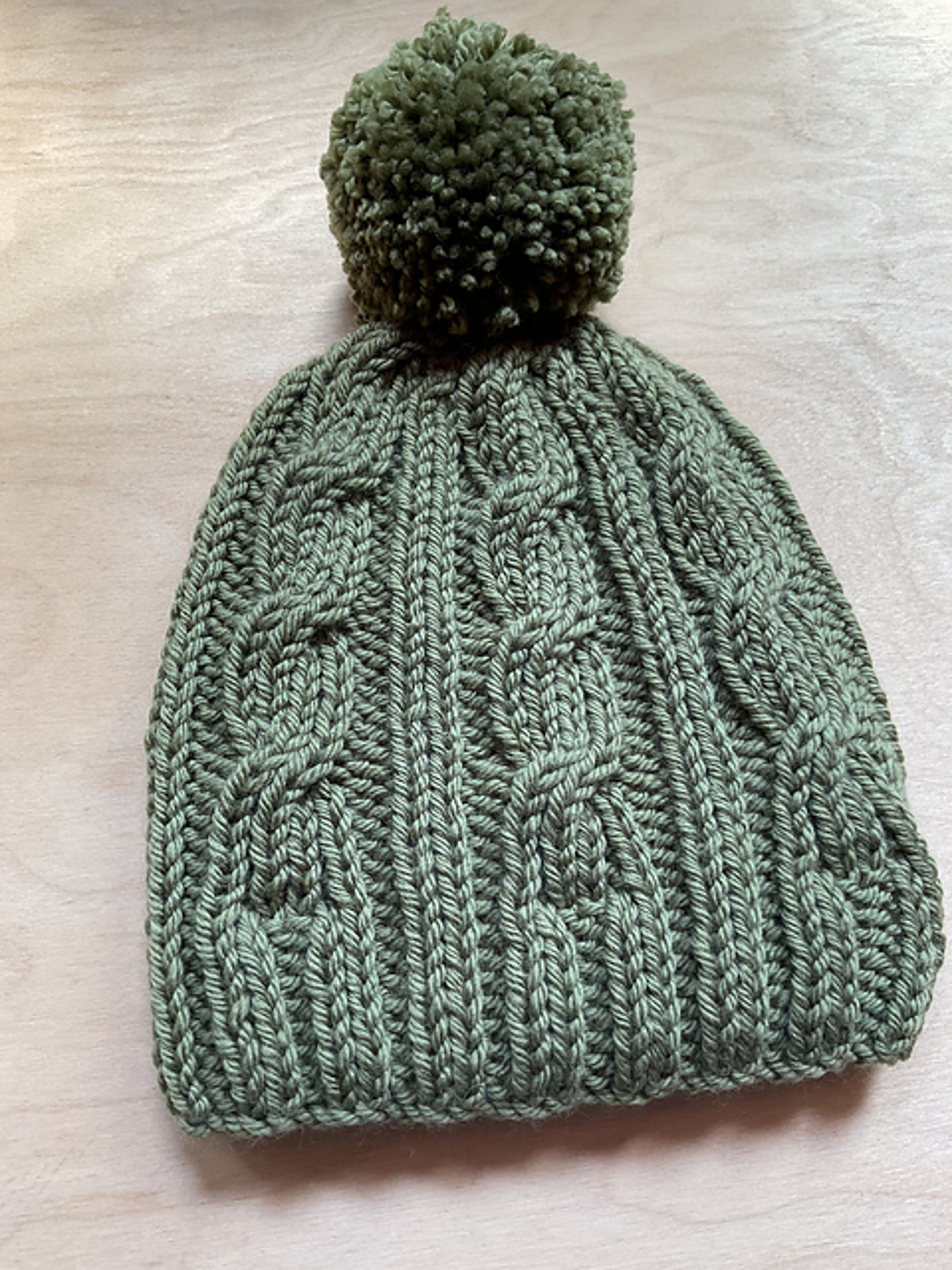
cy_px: 635
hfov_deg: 48.2
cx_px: 476
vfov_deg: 61.7
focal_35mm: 29
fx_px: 1063
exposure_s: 1/100
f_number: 1.8
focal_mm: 3
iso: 64
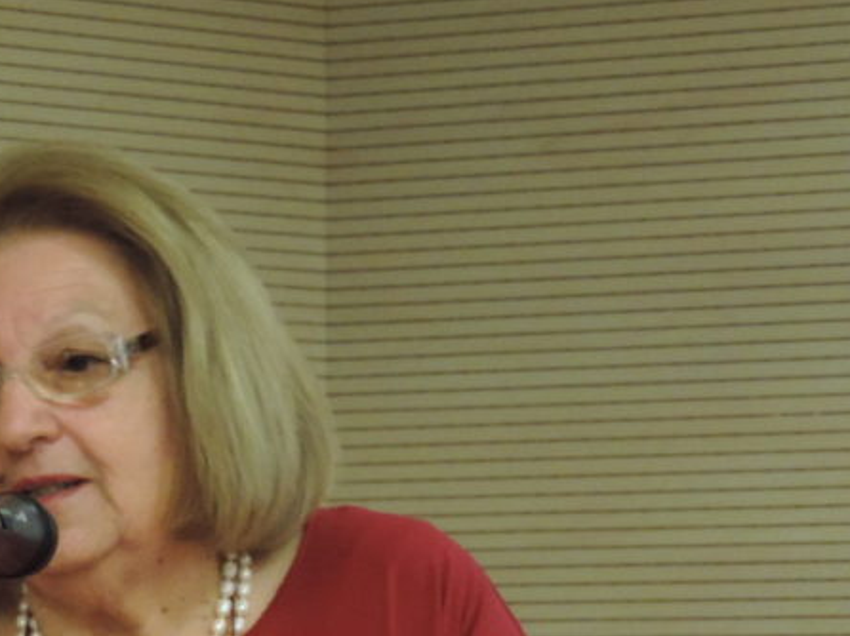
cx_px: -120
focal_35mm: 310
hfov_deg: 6.4
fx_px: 7608
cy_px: 651
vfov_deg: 4.8
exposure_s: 1/25
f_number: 4.3
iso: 800
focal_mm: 24
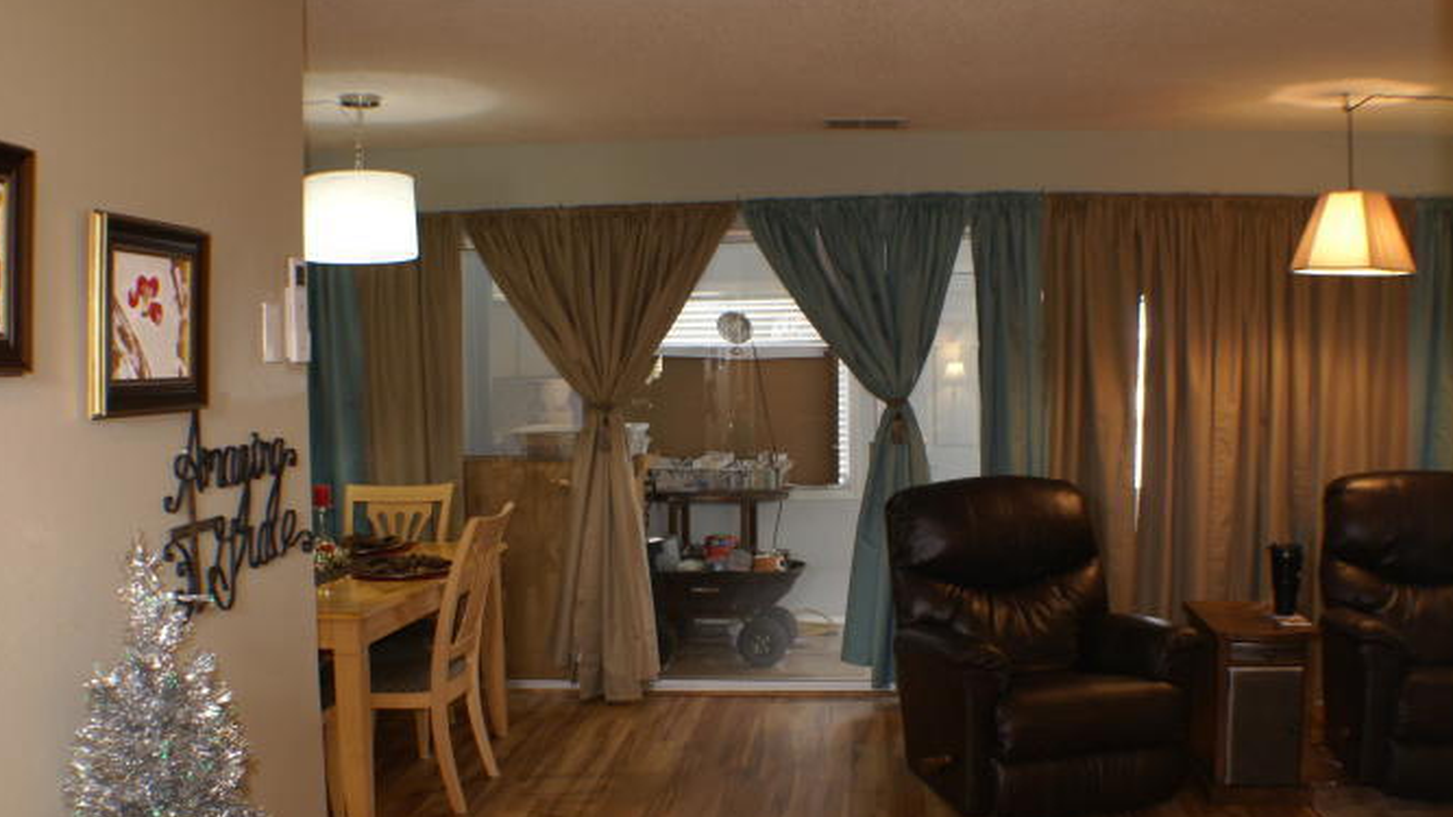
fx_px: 1695
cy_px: 497
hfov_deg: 46.4
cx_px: 733
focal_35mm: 44
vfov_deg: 27.0
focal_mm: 26
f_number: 5.6
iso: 400
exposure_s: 1/15
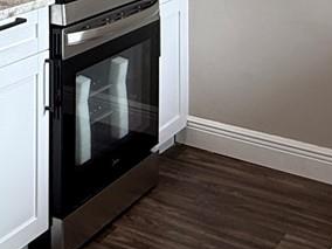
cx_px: -9
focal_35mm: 79
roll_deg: +2.0
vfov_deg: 16.5
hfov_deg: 23.5
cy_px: -159
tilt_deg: +0.8
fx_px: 758
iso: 125
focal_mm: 2.22
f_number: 2.2
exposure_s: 1/120
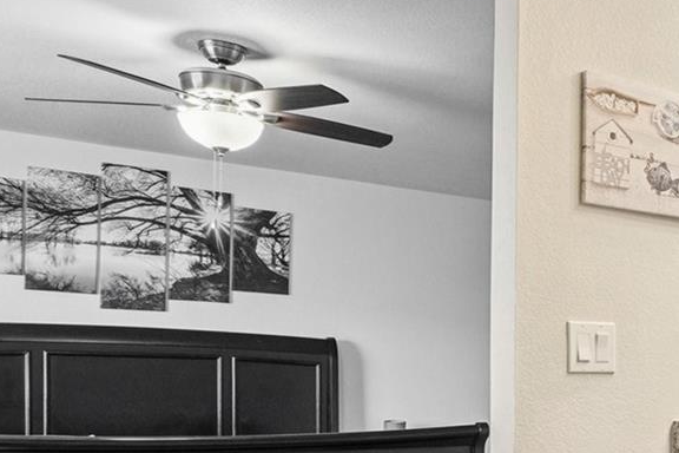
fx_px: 943
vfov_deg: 26.0
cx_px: 861
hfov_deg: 31.5
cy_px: 422
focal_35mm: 50
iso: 400
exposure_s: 1/25
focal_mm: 12
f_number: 8
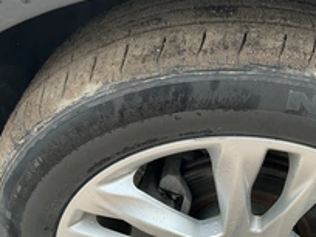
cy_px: 204
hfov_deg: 33.9
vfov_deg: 25.9
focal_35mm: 55
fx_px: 502
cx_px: 251
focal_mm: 3
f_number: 1.8
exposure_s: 1/383
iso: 25
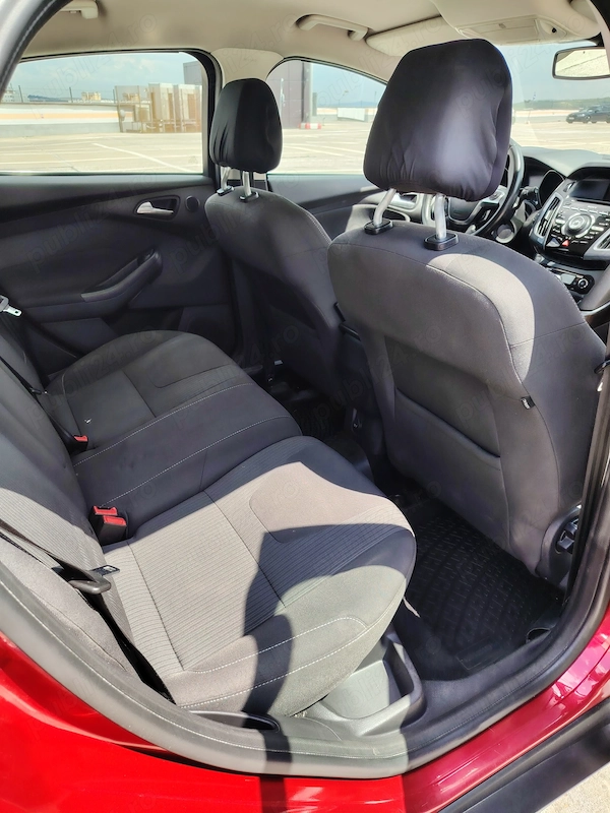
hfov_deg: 56.8
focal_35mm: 24
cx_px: 305
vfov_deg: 71.6
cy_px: 406
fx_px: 564
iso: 100
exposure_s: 1/234
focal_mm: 5.25
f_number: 1.75
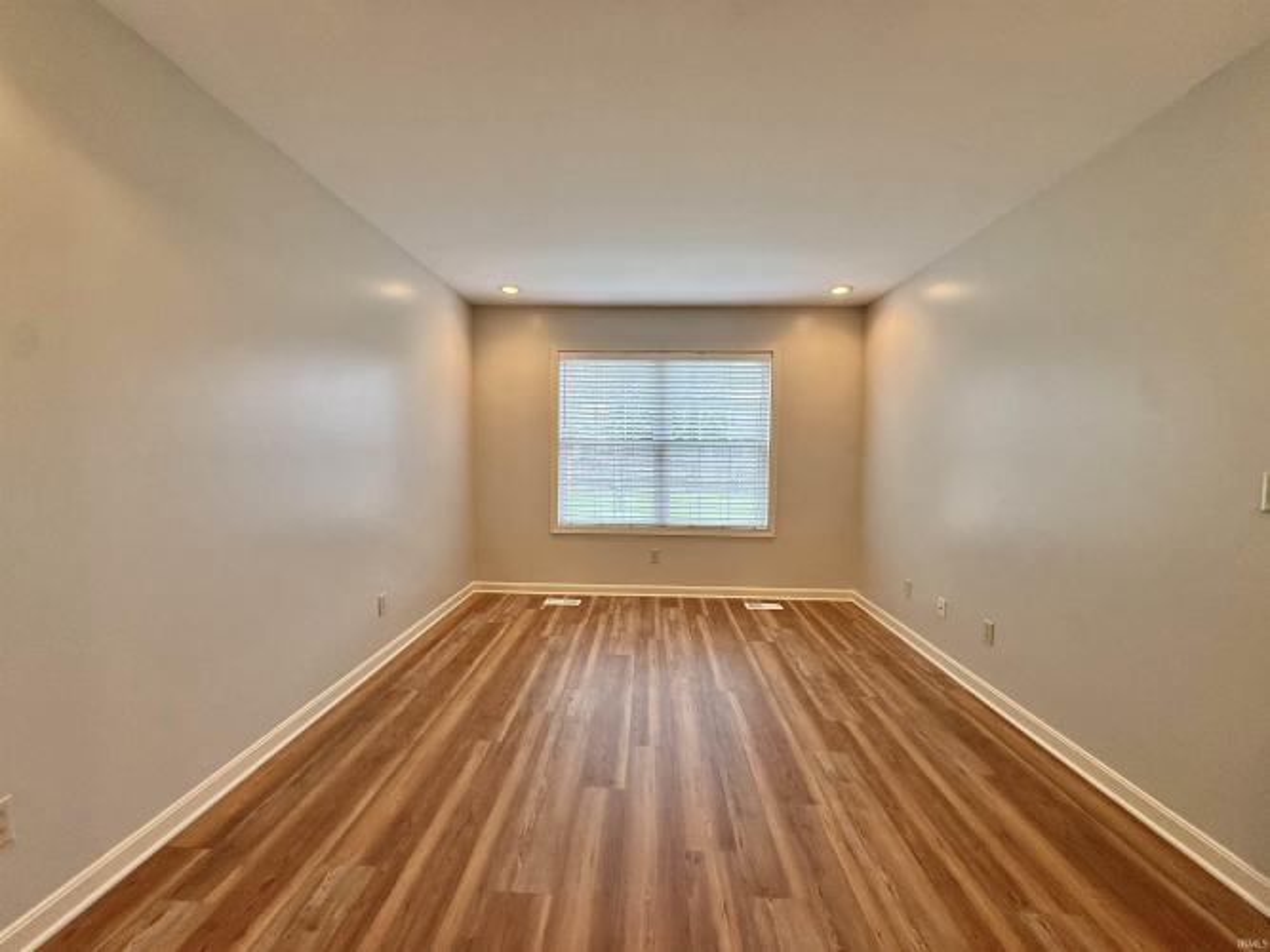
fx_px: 514
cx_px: 635
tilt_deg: -3.4
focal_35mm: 14
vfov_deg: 85.7
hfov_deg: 102.1
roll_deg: -0.7
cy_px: 476
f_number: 2.2
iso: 125
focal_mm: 2.22
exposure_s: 1/120
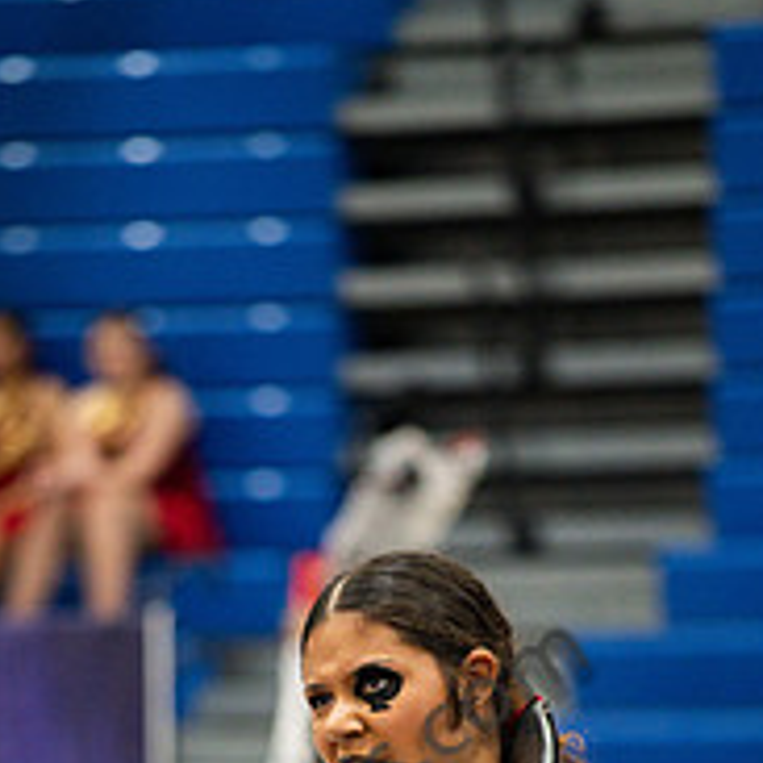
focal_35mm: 386
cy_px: 913
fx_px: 9626
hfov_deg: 4.5
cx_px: 217
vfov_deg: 4.5
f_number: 4
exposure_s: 1/500
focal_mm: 185
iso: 6400
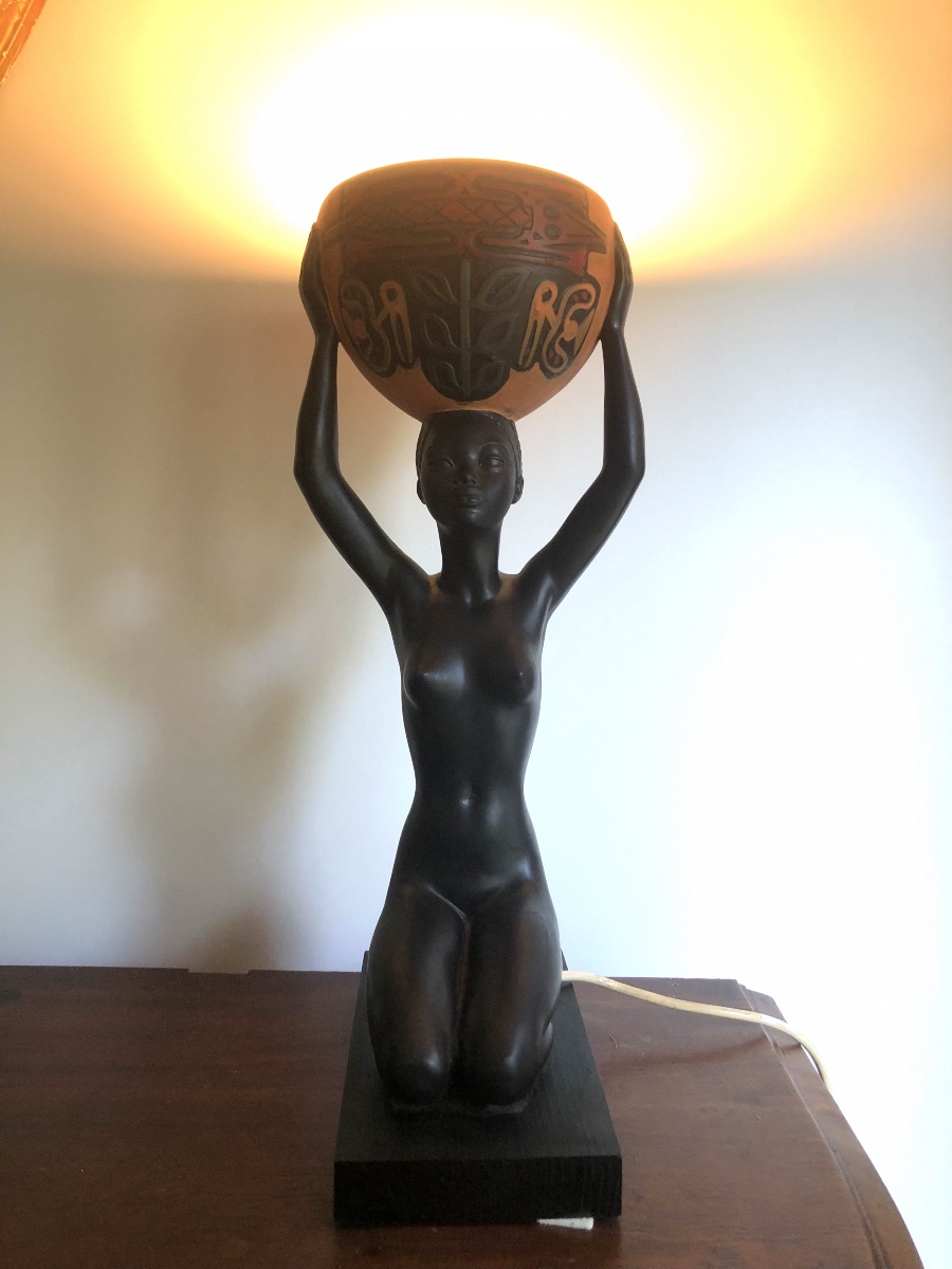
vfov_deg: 63.4
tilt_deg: -5.4
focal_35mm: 28
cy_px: 634
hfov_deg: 49.7
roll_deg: -1.0
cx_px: 476
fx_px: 1027
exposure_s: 1/20
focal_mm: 3.99
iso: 40
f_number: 1.8
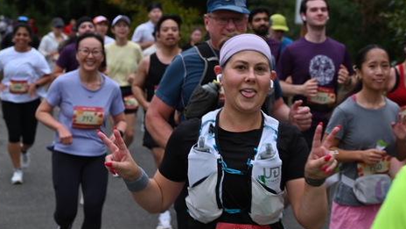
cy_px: 76
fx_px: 937
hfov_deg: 24.5
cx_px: 215
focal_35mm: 87
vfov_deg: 13.9
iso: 400
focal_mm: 70
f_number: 6
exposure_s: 1/160
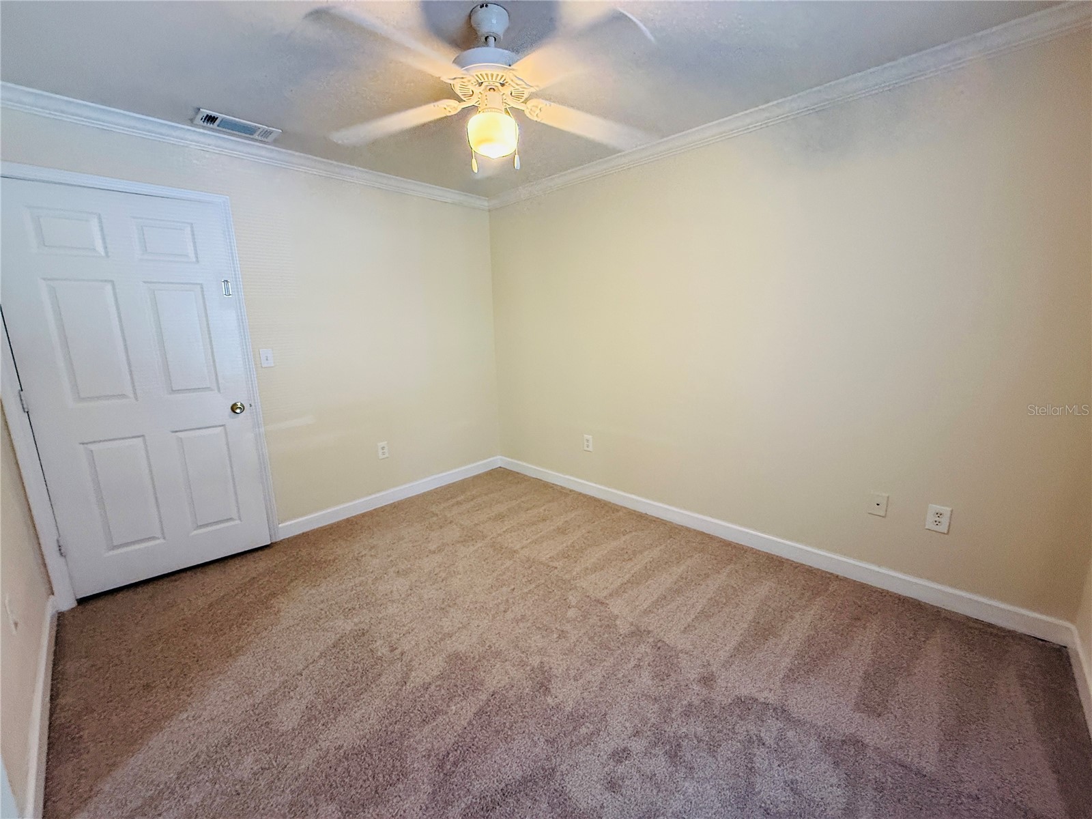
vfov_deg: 85.7
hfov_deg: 102.1
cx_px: 546
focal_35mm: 14
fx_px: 442
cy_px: 410
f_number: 2.2
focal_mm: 2.22
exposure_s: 1/60
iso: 400
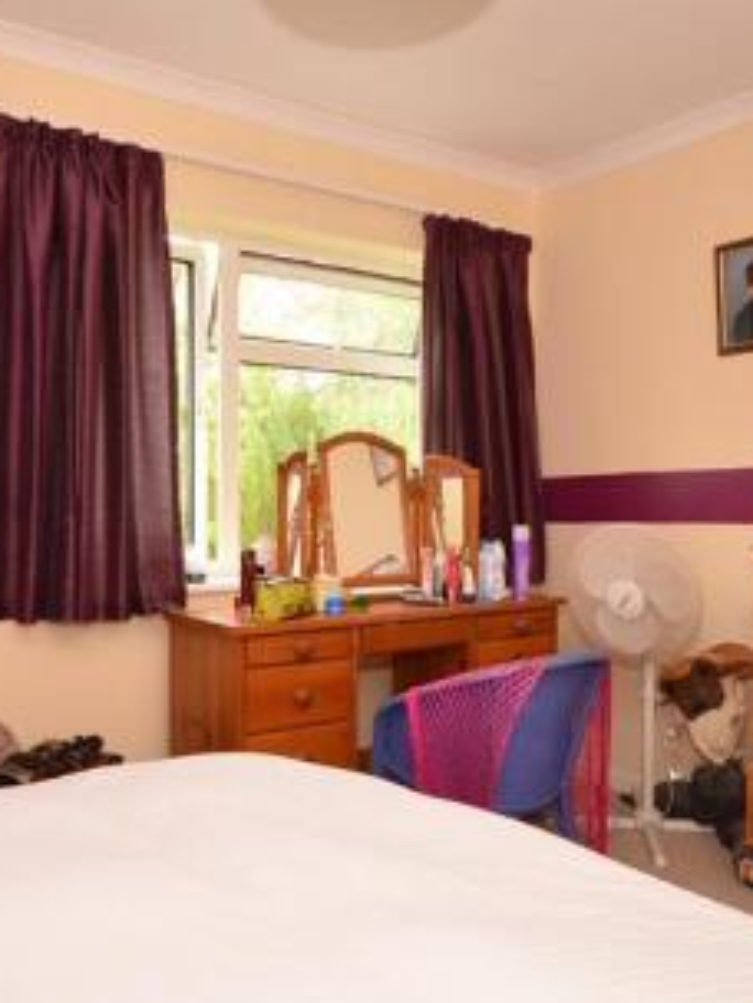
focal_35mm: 31
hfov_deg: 45.4
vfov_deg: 58.4
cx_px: 400
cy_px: 498
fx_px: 899
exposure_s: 1/40
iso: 200
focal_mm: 10
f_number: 5
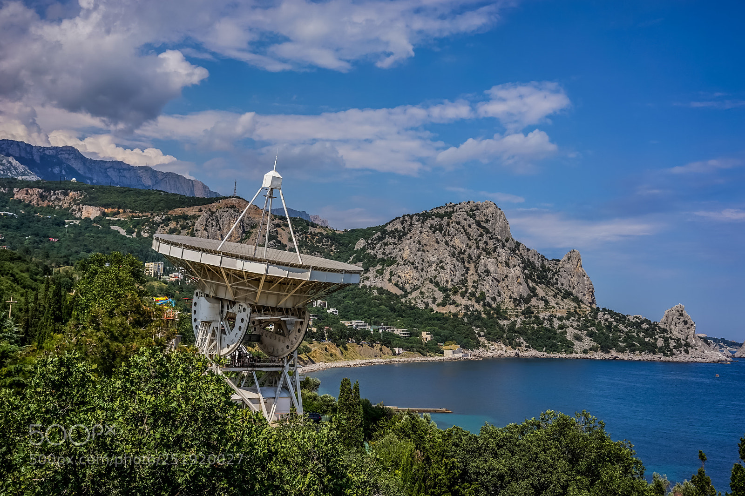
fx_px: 724
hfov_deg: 54.4
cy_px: 248
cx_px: 372
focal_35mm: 35
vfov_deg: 37.8
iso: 100
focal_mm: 35
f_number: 5.6
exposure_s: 1/1000
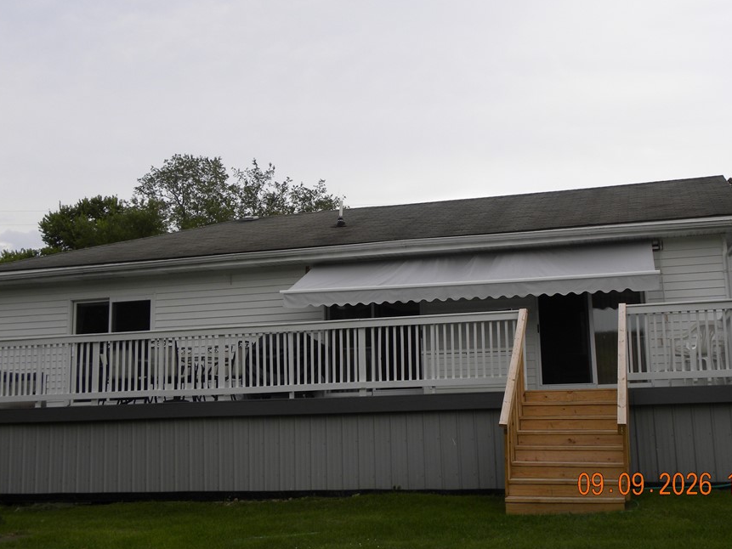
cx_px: 410
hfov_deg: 42.9
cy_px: 225
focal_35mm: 44
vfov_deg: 32.8
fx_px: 931
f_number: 3.2
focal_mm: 6.6
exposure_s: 1/106
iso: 64
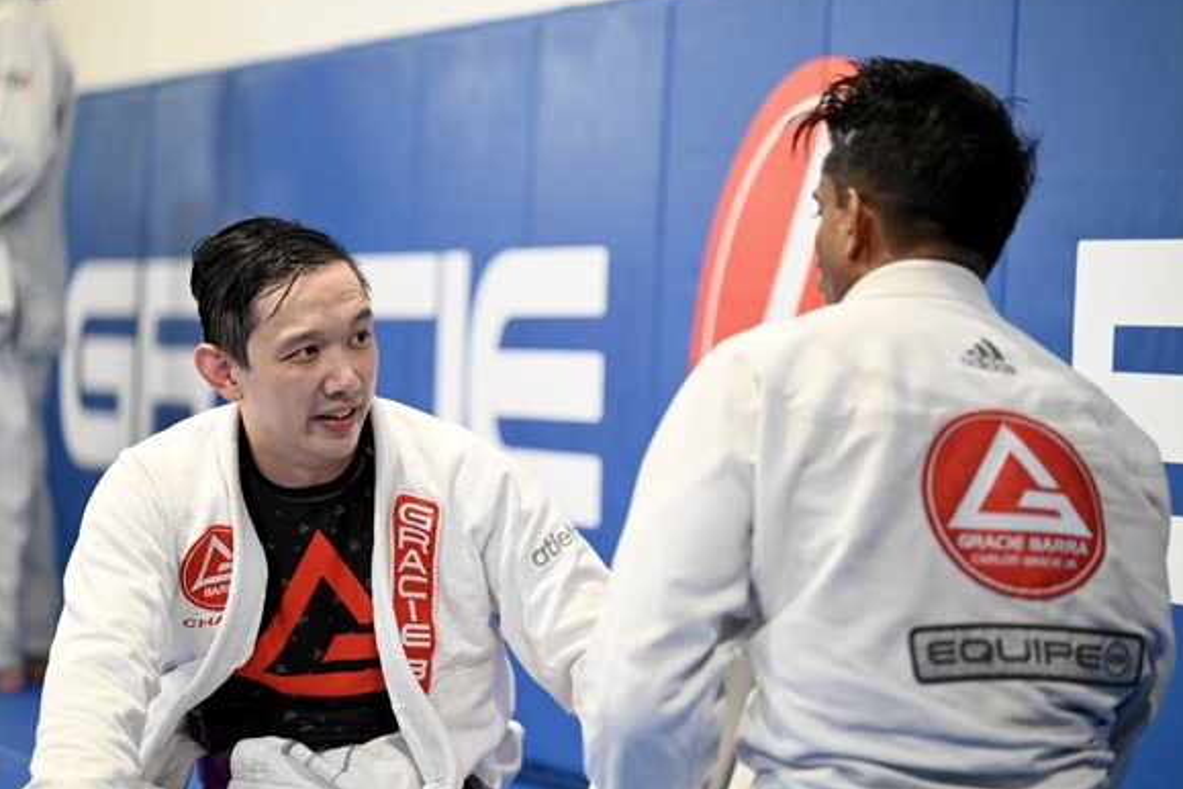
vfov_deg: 9.5
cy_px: 382
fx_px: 4764
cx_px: 611
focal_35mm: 145
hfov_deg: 14.2
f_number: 2.8
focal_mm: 140
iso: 12800
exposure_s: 1/500
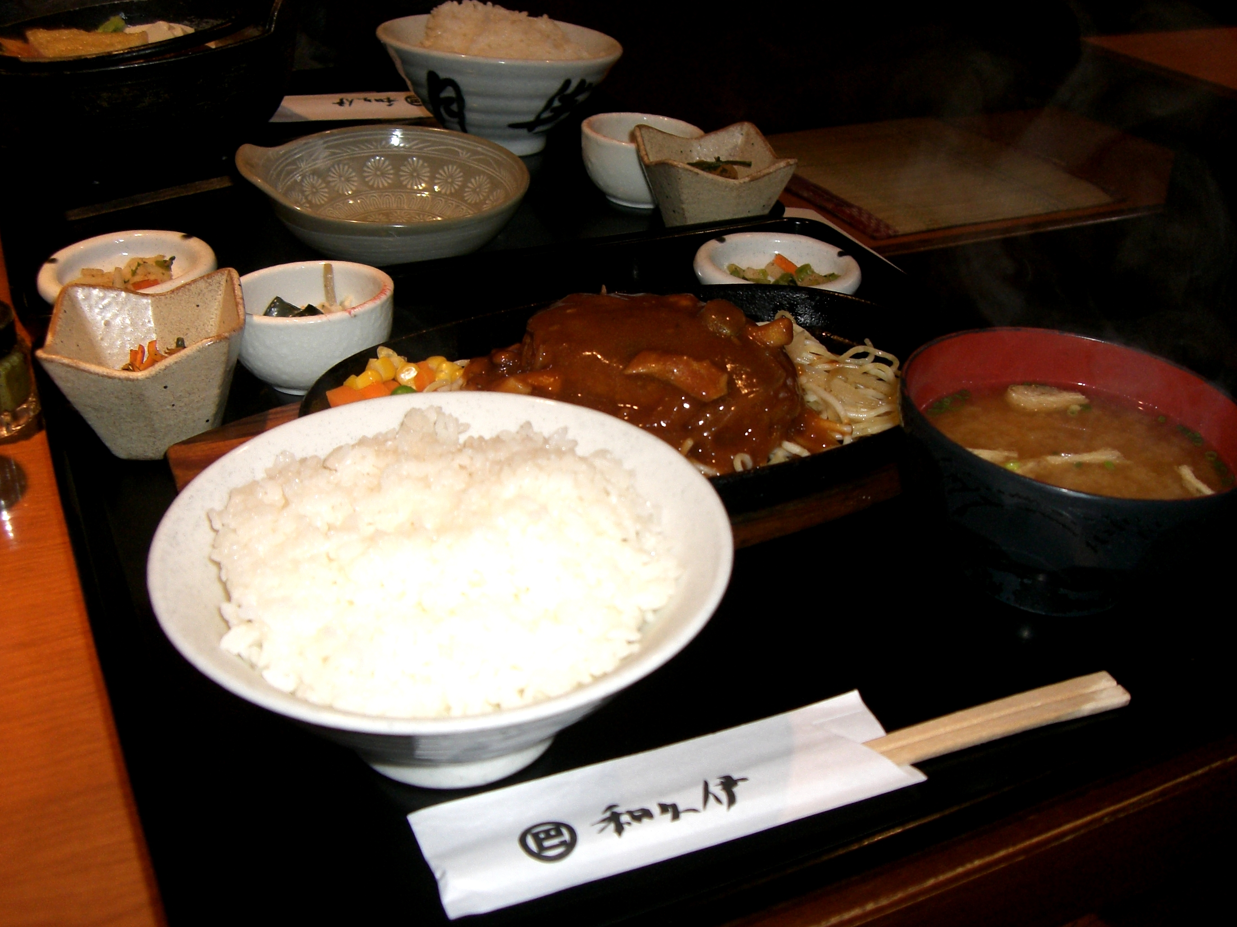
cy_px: 469
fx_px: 1394
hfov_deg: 47.9
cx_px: 623
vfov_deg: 36.8
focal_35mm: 39
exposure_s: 1/60
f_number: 2.7
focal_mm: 6.2
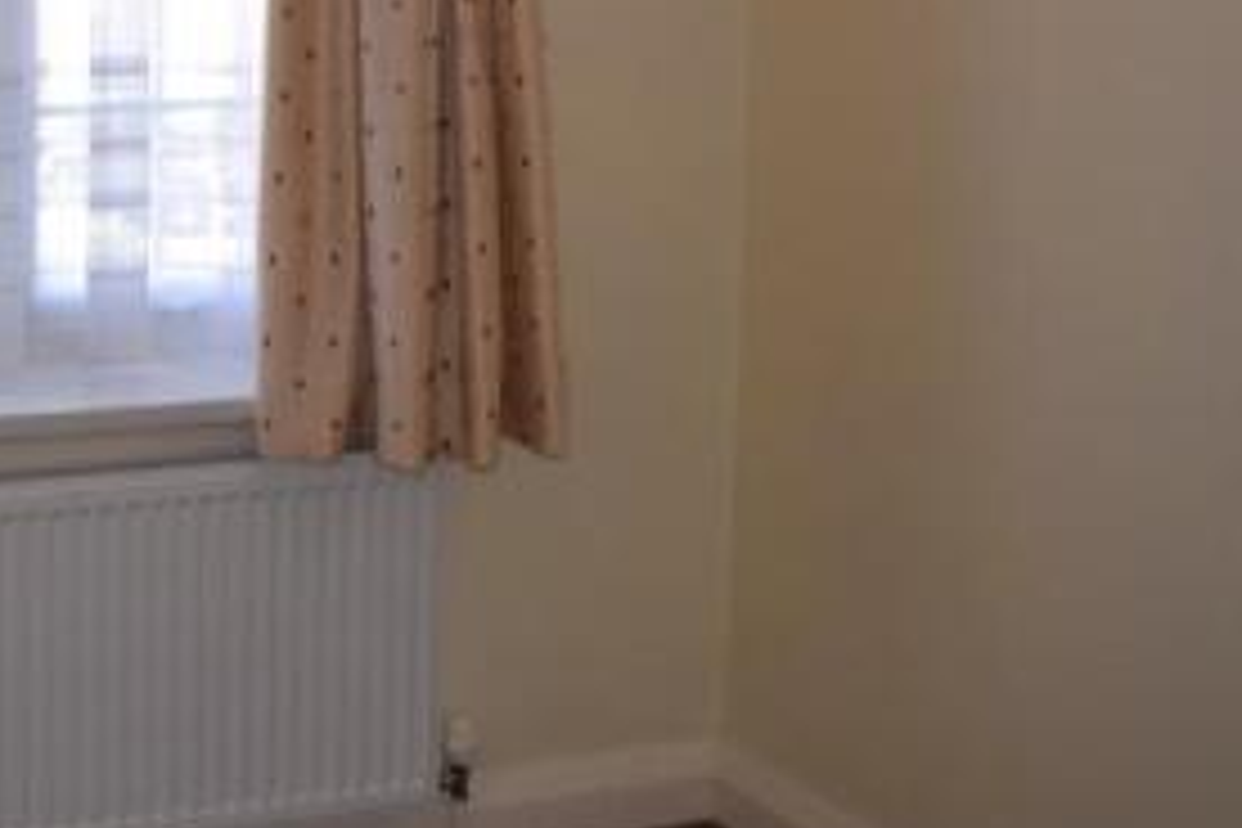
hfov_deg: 29.0
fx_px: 2208
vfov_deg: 20.8
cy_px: 70
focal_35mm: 64
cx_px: -56
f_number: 5.6
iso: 220
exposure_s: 1/125
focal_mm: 18
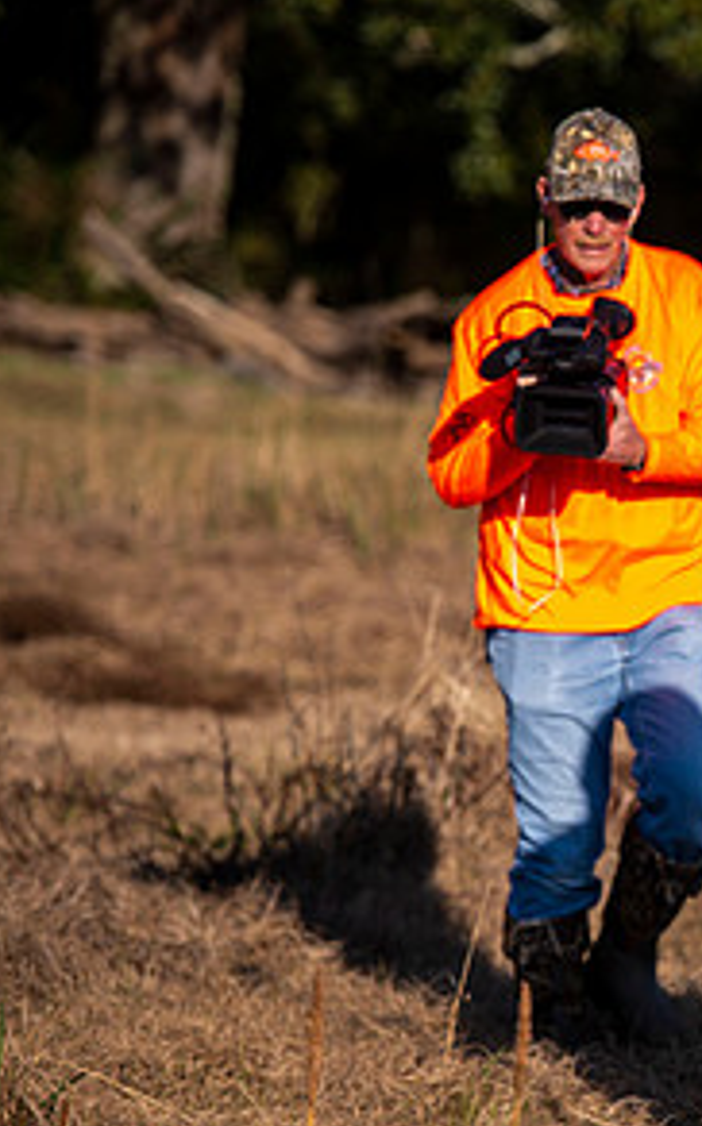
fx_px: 10551
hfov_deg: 3.8
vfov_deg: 6.1
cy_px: 605
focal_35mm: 344
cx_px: 1034
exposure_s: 1/2500
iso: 200
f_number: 4
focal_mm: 170
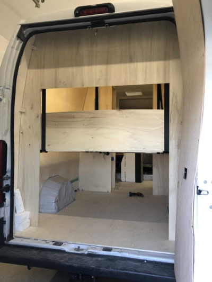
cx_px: 106
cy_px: 141
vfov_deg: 63.4
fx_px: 229
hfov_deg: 49.8
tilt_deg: +2.1
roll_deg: -0.4
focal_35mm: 28
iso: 32
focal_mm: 4
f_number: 1.8
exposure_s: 1/33
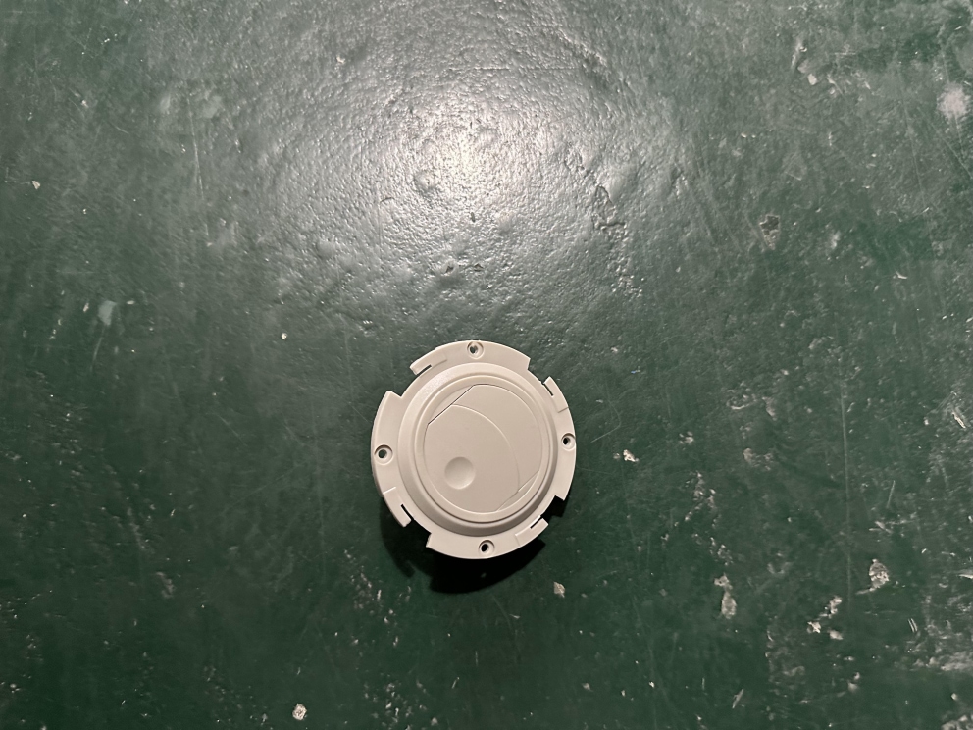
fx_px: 675
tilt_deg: -78.0
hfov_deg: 71.6
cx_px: 486
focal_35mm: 24
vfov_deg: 56.8
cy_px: 365
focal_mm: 6.86
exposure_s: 1/34
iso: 1000
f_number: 1.78
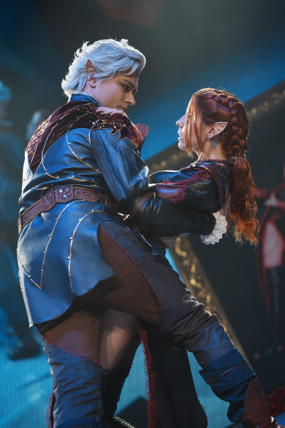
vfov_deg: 20.8
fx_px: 1164
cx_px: 142
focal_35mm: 98
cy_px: 214
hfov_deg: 14.0
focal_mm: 98
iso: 400
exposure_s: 1/1000
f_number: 2.8
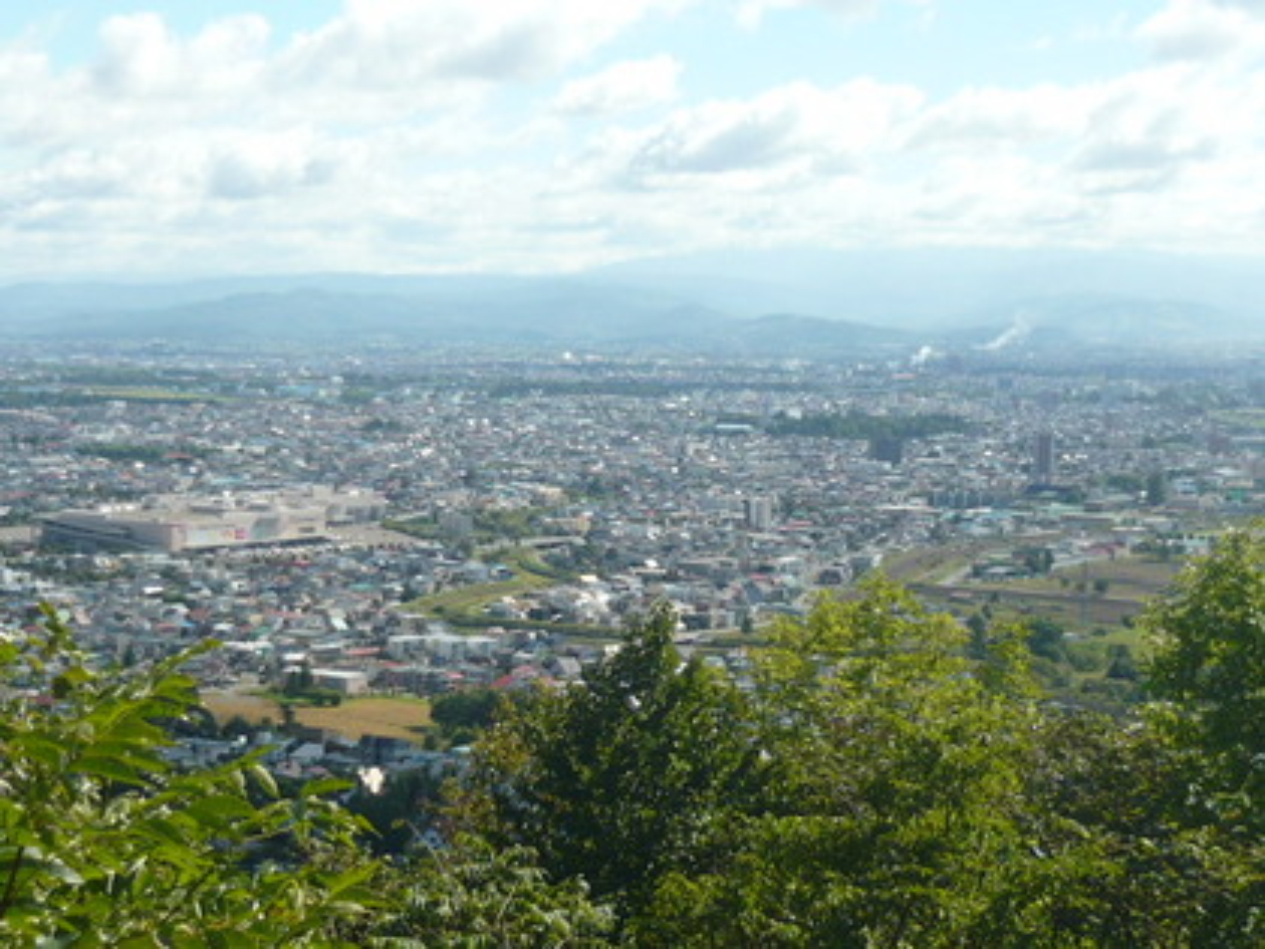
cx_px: 632
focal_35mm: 70
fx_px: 2558
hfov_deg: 27.8
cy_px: 474
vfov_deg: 21.0
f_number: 9
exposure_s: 1/160
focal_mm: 7.2
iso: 100
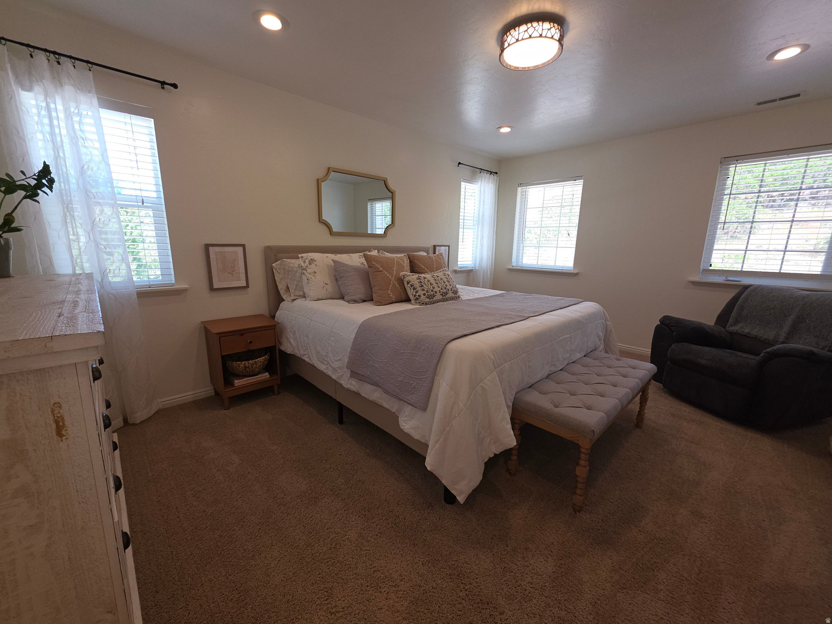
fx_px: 312
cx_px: 416
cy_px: 312
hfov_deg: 106.2
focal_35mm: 13
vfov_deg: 89.9
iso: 40
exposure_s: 1/60
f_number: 1.9
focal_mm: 2.2
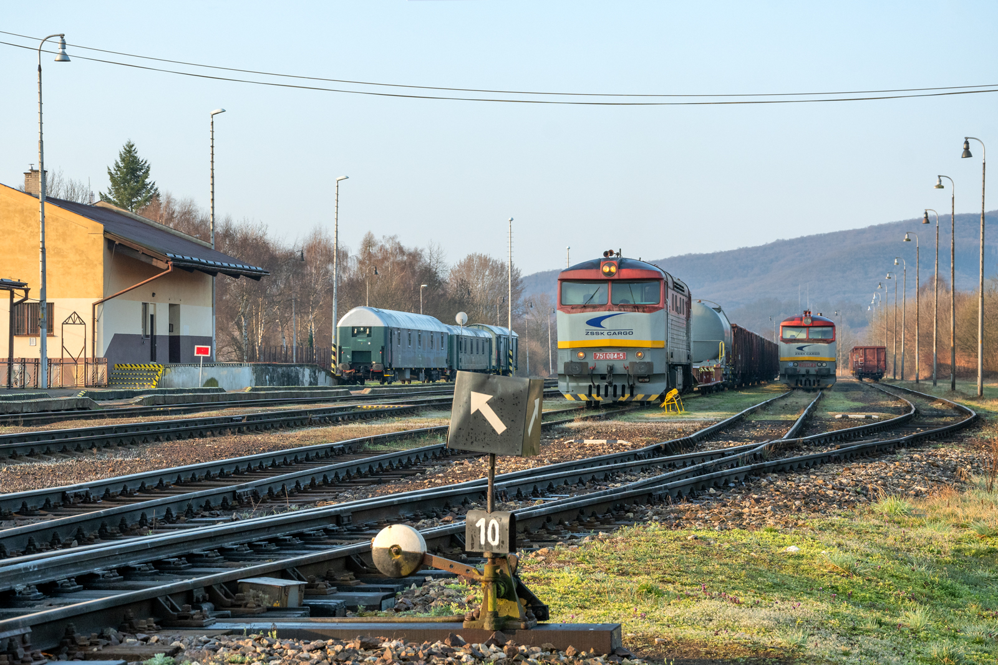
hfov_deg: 26.0
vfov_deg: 17.5
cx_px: 499
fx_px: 2162
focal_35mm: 78
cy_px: 332
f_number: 9
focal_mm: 52
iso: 500
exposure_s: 1/500
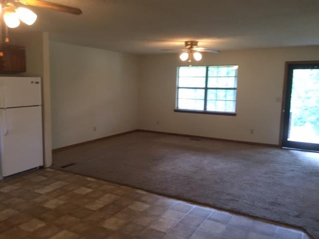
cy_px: 120
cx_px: 160
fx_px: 267
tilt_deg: -8.7
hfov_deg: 61.7
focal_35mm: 29
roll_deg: -1.7
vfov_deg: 48.2
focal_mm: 4.15
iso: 125
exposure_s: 1/30
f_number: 2.2
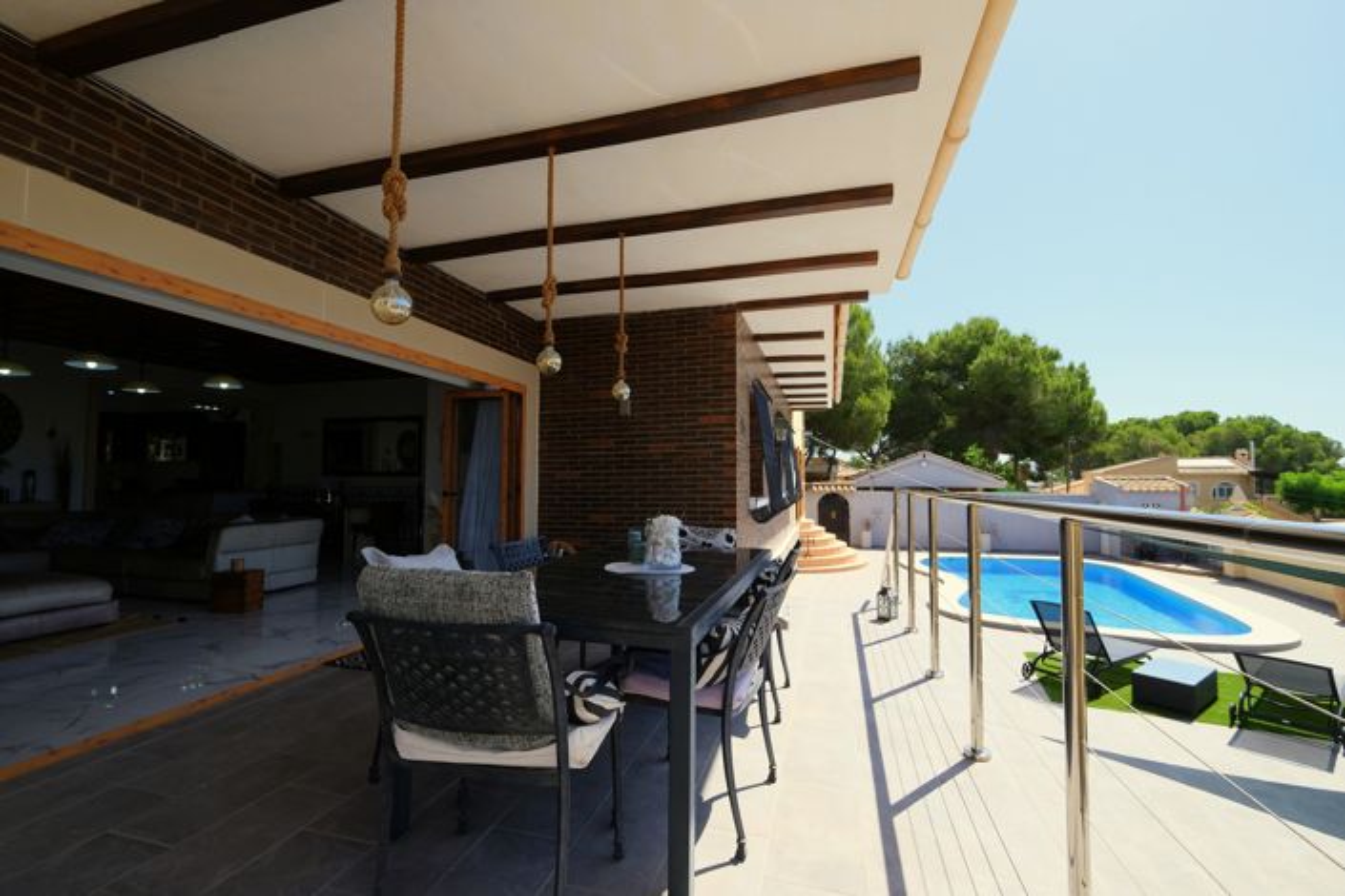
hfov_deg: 100.4
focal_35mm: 15
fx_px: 560
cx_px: 672
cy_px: 448
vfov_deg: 77.3
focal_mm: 10
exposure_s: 1/300
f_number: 8
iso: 320
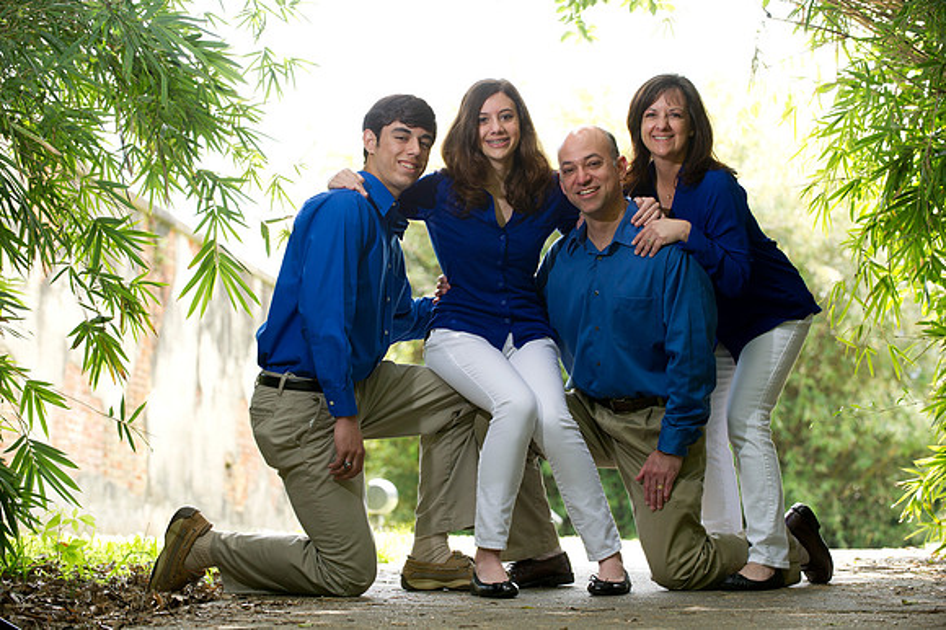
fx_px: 2889
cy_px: 315
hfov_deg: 18.6
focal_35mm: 110
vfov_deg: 12.4
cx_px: 473
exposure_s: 1/160
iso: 320
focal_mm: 110
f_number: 4.5
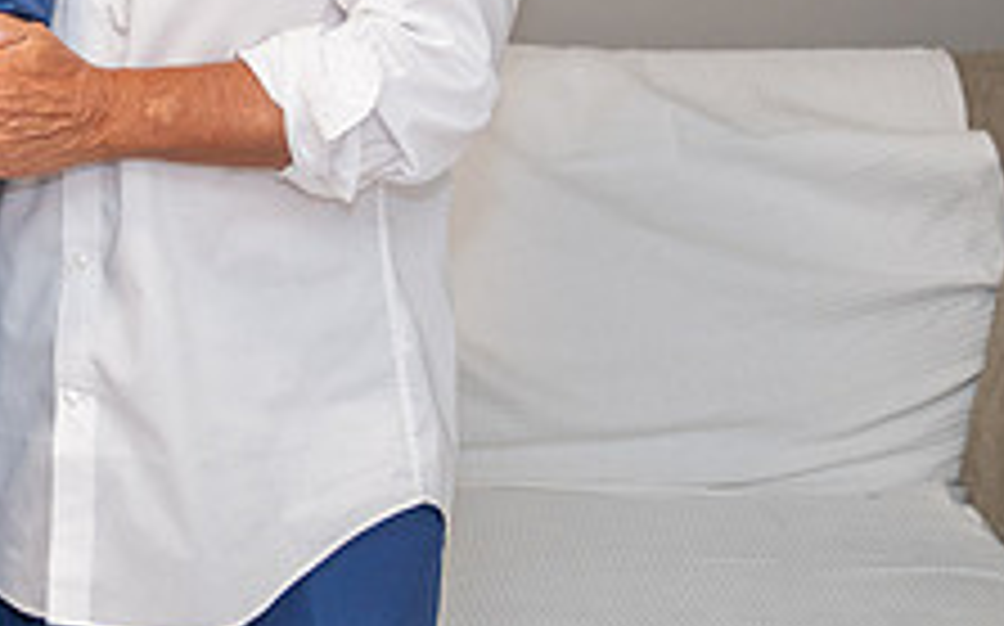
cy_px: -209
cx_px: -221
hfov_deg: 14.6
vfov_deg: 9.3
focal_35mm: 138
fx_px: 3773
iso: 640
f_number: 3.2
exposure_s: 1/125
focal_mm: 52
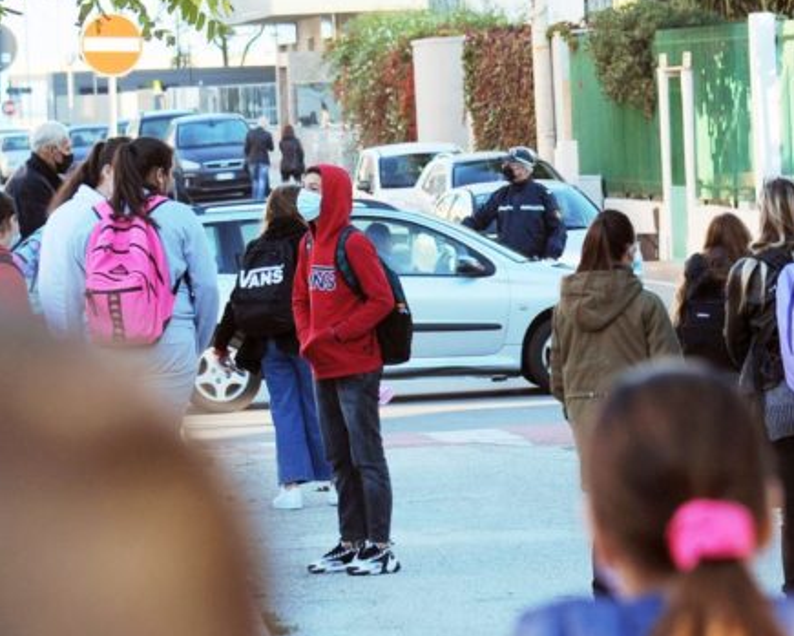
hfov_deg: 9.7
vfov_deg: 7.8
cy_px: 285
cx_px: 611
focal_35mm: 199
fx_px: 4676
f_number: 5.6
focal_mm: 120
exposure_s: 1/320
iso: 500
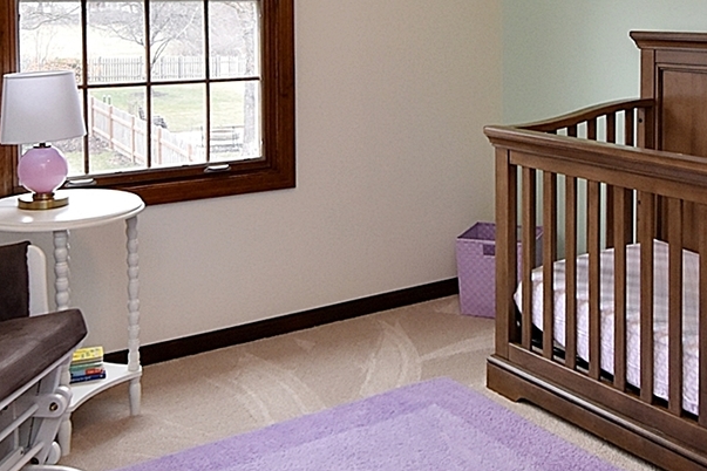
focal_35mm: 44
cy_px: 37
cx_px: 424
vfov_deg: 28.9
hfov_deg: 44.0
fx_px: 871
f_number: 5
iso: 800
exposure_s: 1/100
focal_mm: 11
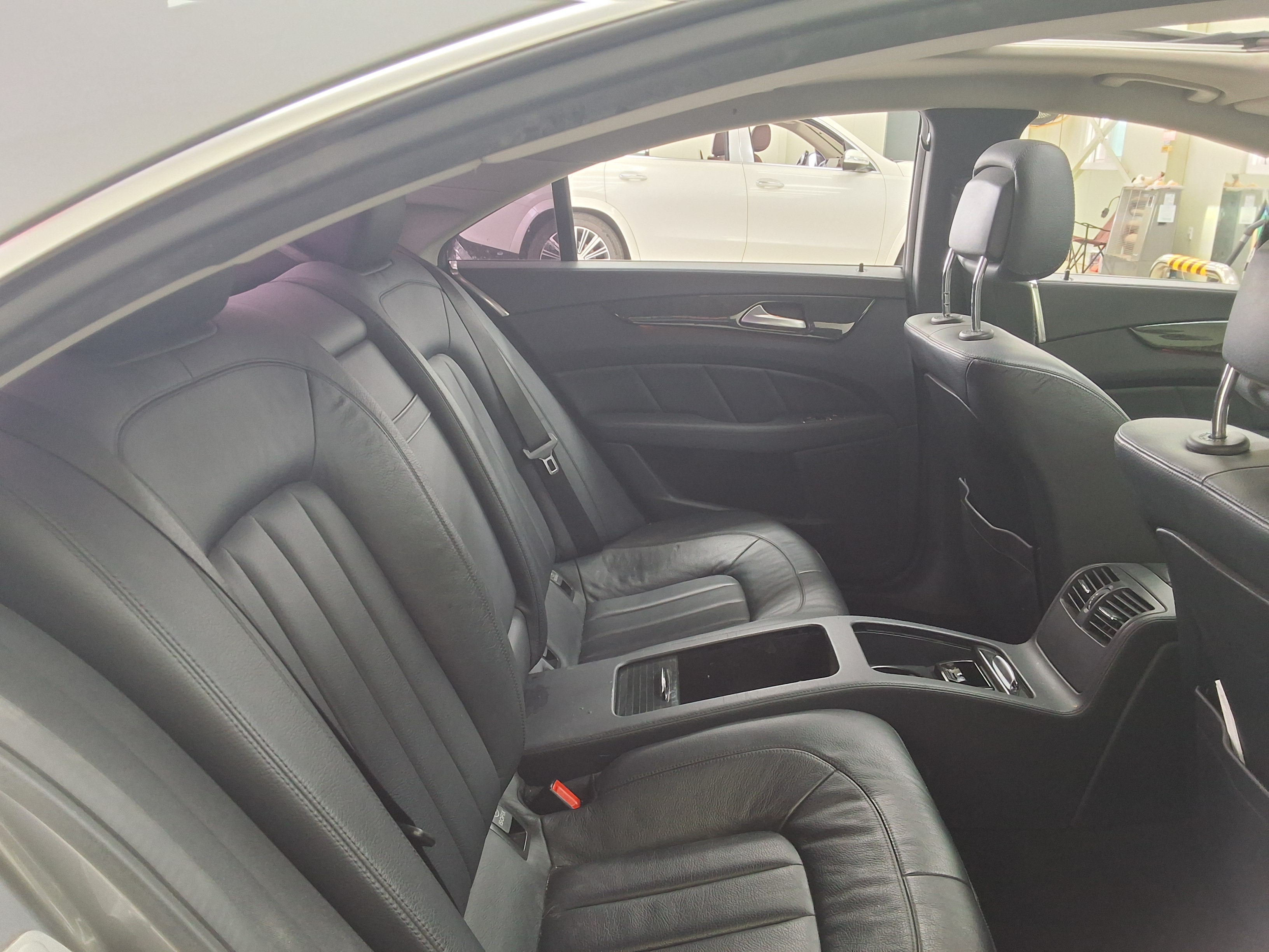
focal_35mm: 28
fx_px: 1026
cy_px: 476
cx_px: 634
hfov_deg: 63.4
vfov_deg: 49.7
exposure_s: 1/40
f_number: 1.9
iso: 160
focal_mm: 2.91
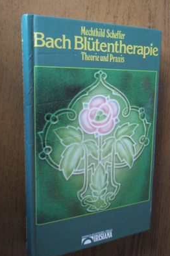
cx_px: 79
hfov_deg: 35.9
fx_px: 263
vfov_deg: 51.9
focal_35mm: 37
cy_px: 129
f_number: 3.5
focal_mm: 6.3
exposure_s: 1/30
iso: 400
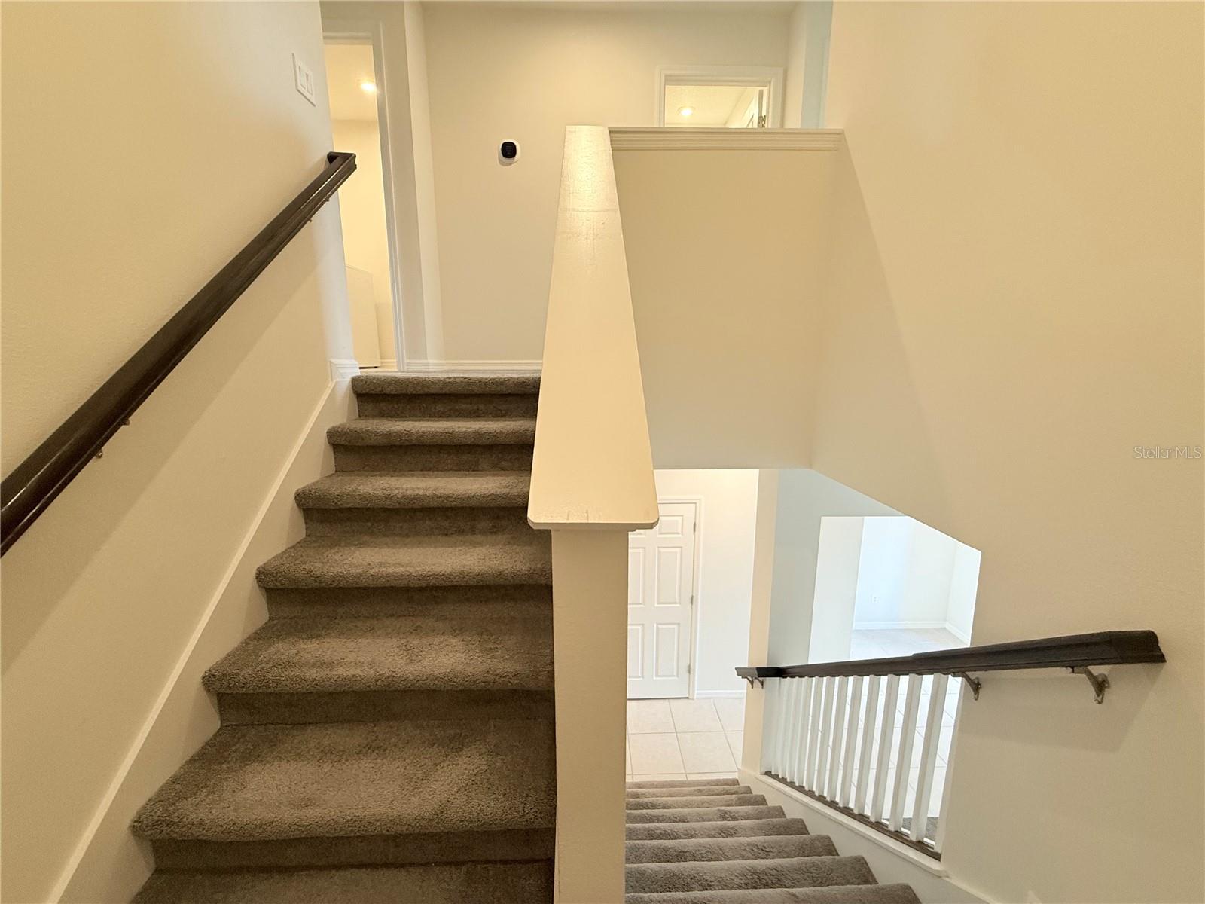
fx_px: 487
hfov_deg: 102.1
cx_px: 602
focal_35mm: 14
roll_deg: -0.2
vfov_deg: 85.7
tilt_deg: -10.2
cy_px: 452
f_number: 2.2
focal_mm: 2.22
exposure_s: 1/120
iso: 320
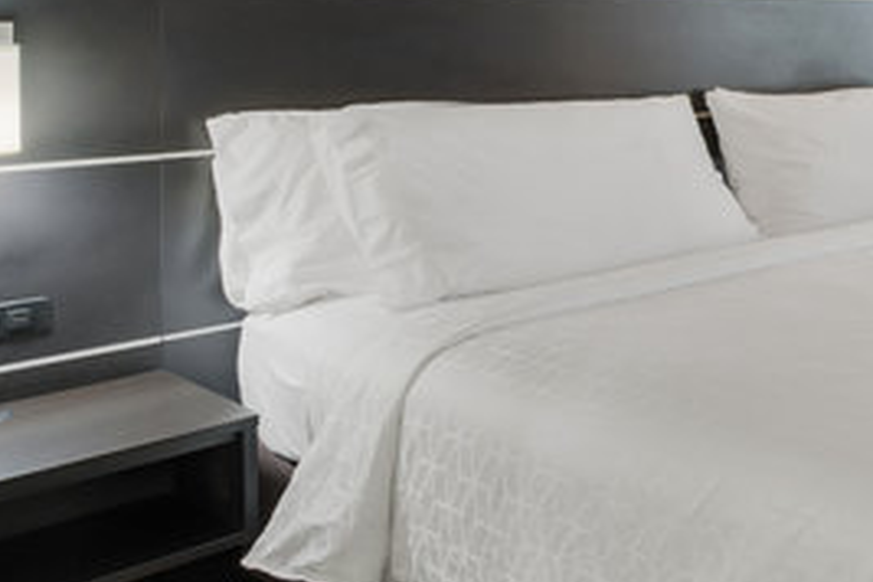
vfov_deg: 31.1
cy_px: 119
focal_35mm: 42
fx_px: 1018
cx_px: 1138
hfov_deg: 33.6
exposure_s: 1.3
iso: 400
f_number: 8
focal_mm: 14
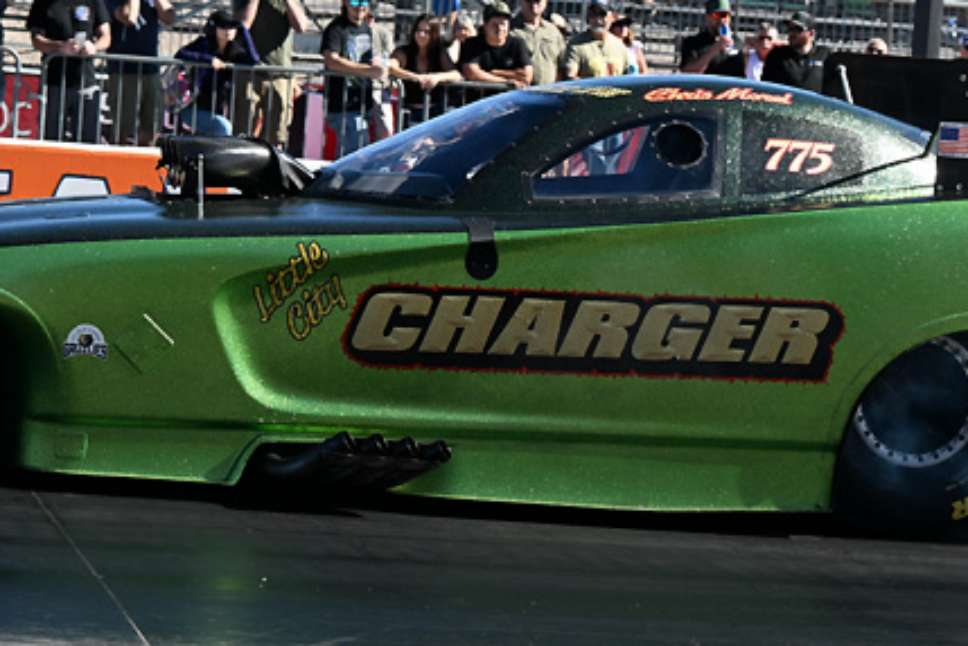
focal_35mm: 163
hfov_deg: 12.6
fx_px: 4383
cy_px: 243
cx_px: 375
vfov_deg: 8.4
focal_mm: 70
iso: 500
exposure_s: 1/2000
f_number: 5.6
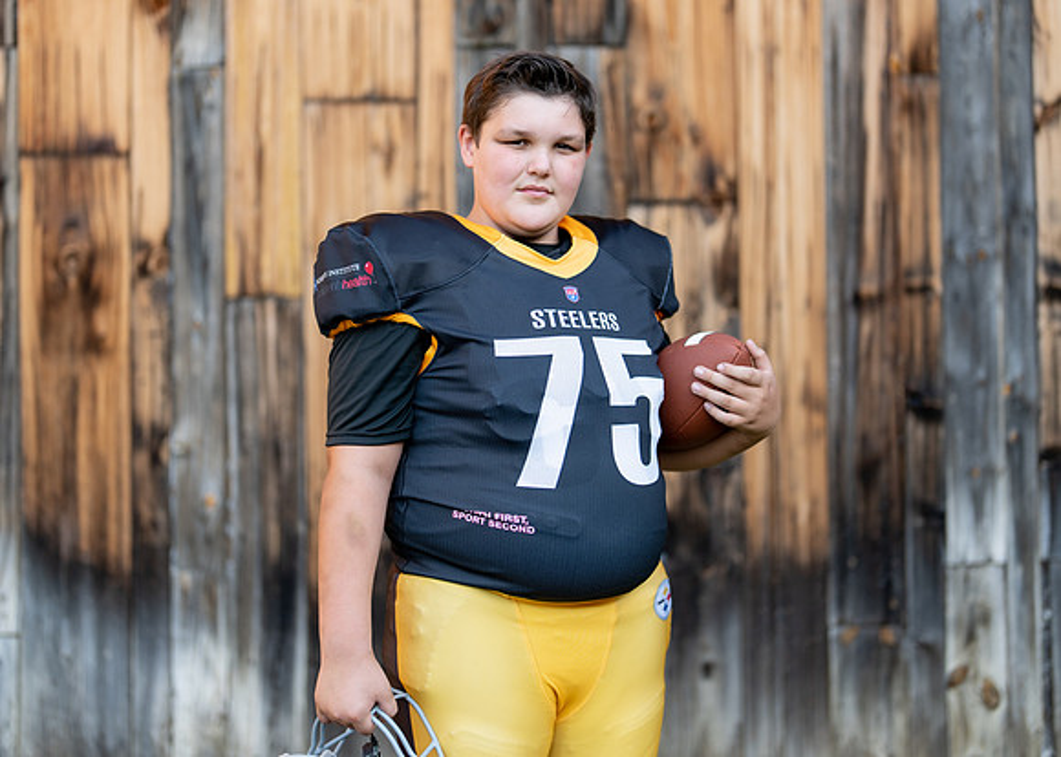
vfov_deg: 23.1
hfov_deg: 31.9
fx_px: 1854
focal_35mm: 62
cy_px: 316
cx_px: 532
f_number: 1.2
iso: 100
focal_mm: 50
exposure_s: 1/2000
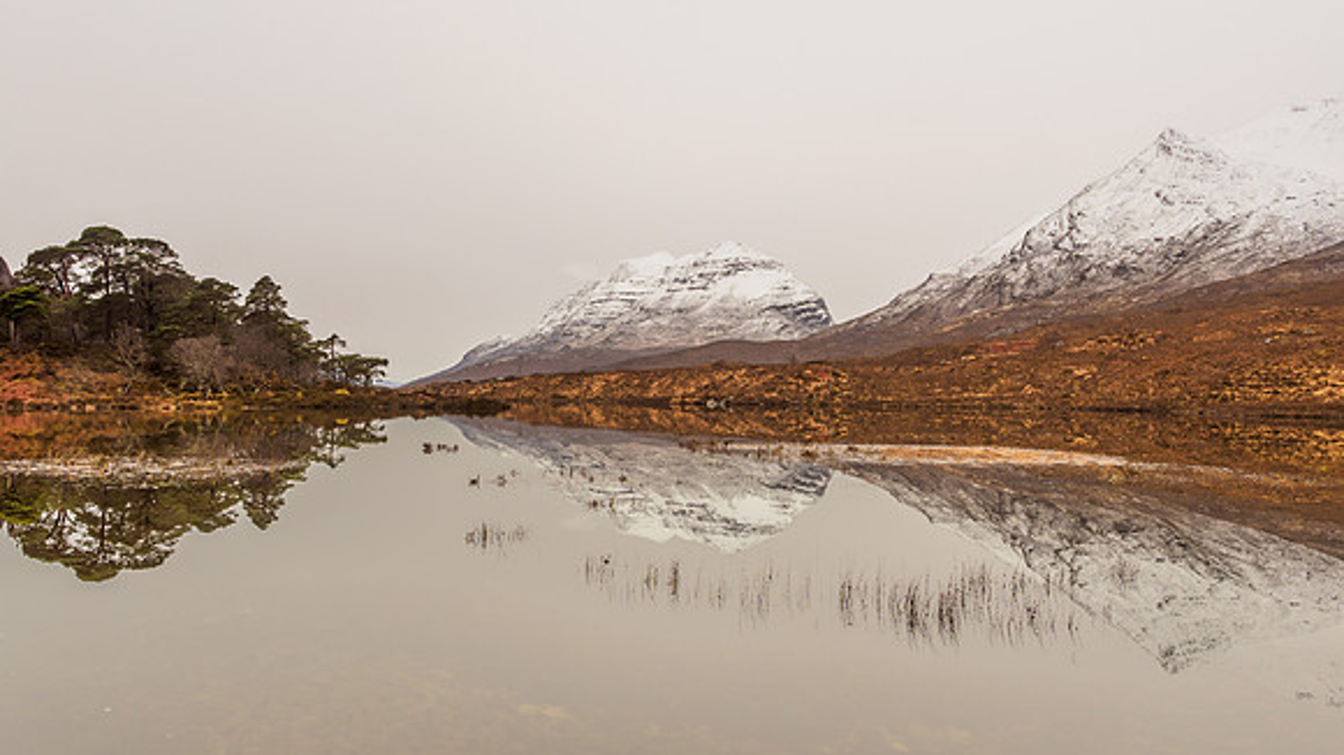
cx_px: 672
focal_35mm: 26
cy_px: 378
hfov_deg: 71.6
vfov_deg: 44.1
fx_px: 932
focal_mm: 12
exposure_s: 1.3
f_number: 8
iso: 200
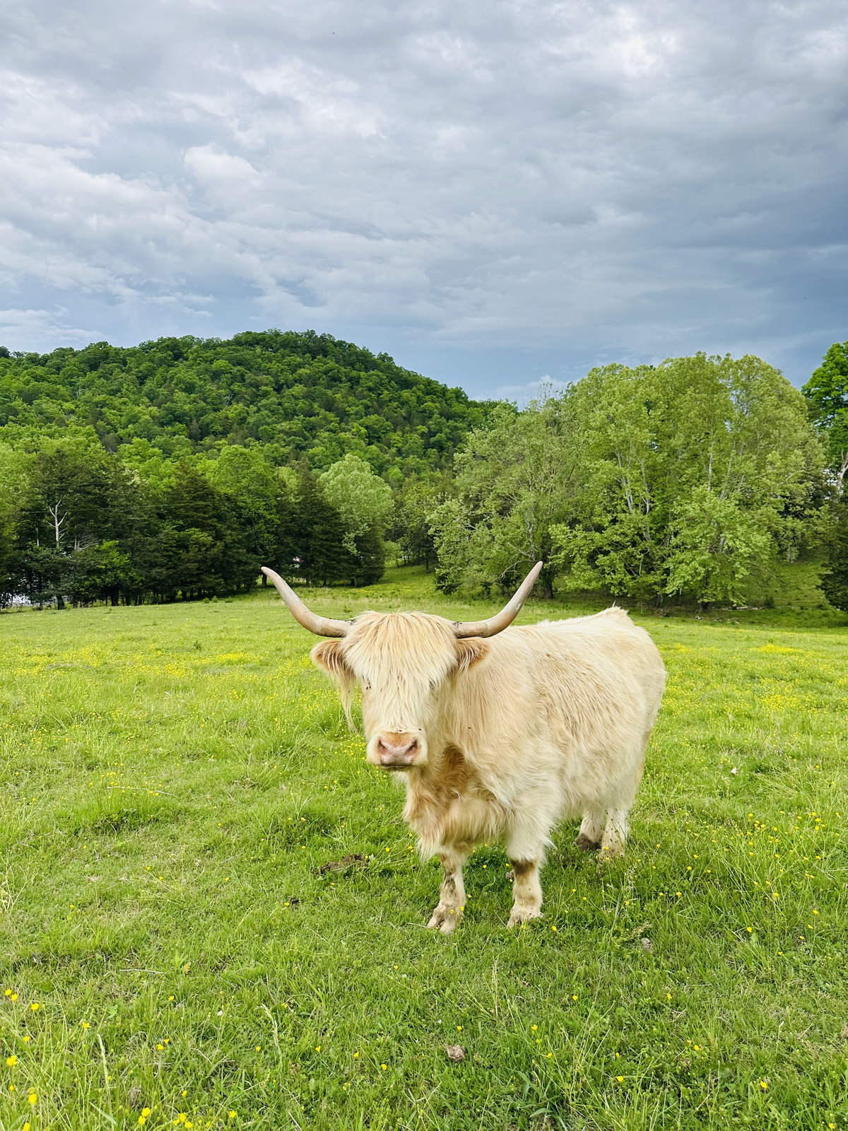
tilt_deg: -3.7
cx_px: 424
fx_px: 784
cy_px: 566
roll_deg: -0.7
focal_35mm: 24
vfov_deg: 71.6
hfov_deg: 56.8
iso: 80
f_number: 1.78
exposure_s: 1/935
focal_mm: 6.86
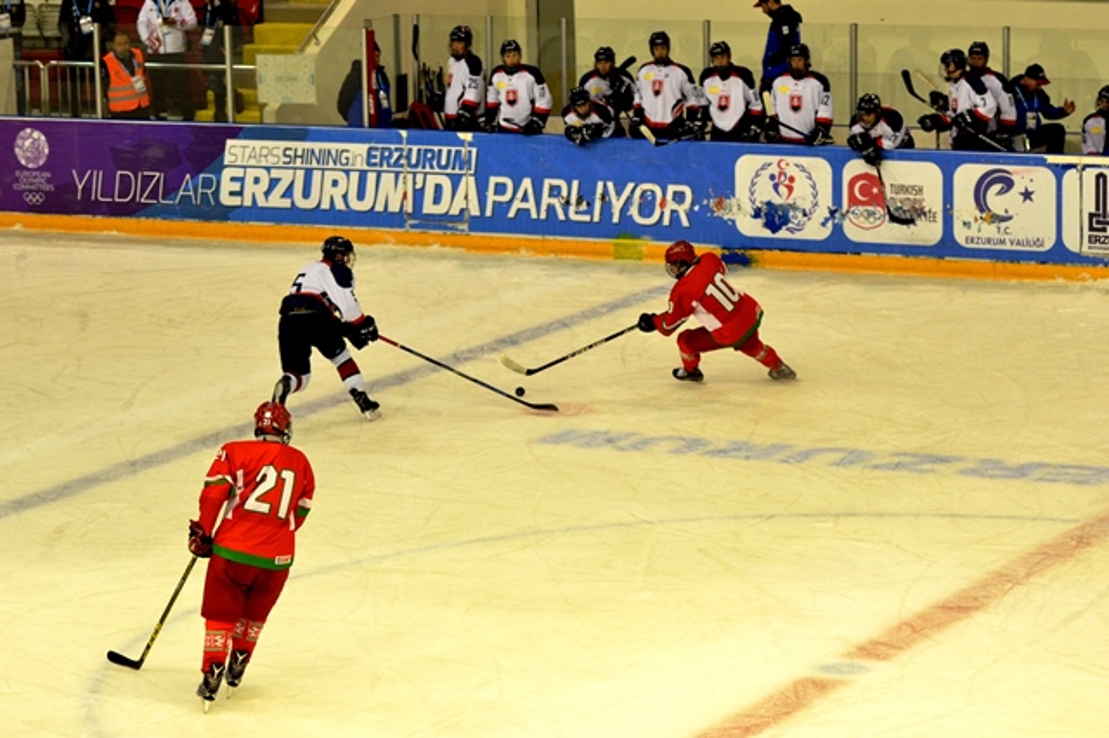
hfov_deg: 18.2
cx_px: 554
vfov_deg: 12.2
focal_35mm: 112
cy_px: 369
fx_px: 3464
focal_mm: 75
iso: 1250
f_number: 2.8
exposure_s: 1/640
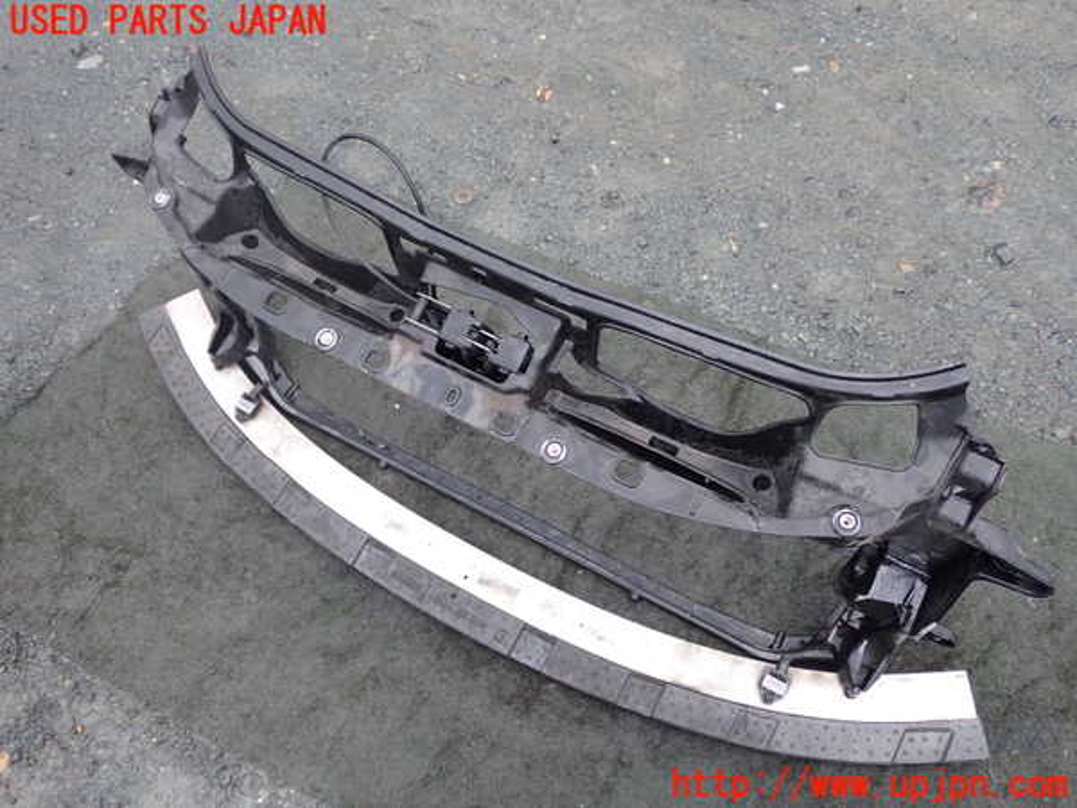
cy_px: 404
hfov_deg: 60.0
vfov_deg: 46.8
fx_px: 933
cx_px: 538
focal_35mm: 30
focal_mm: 5.4
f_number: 2.3
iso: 200
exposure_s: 1/60
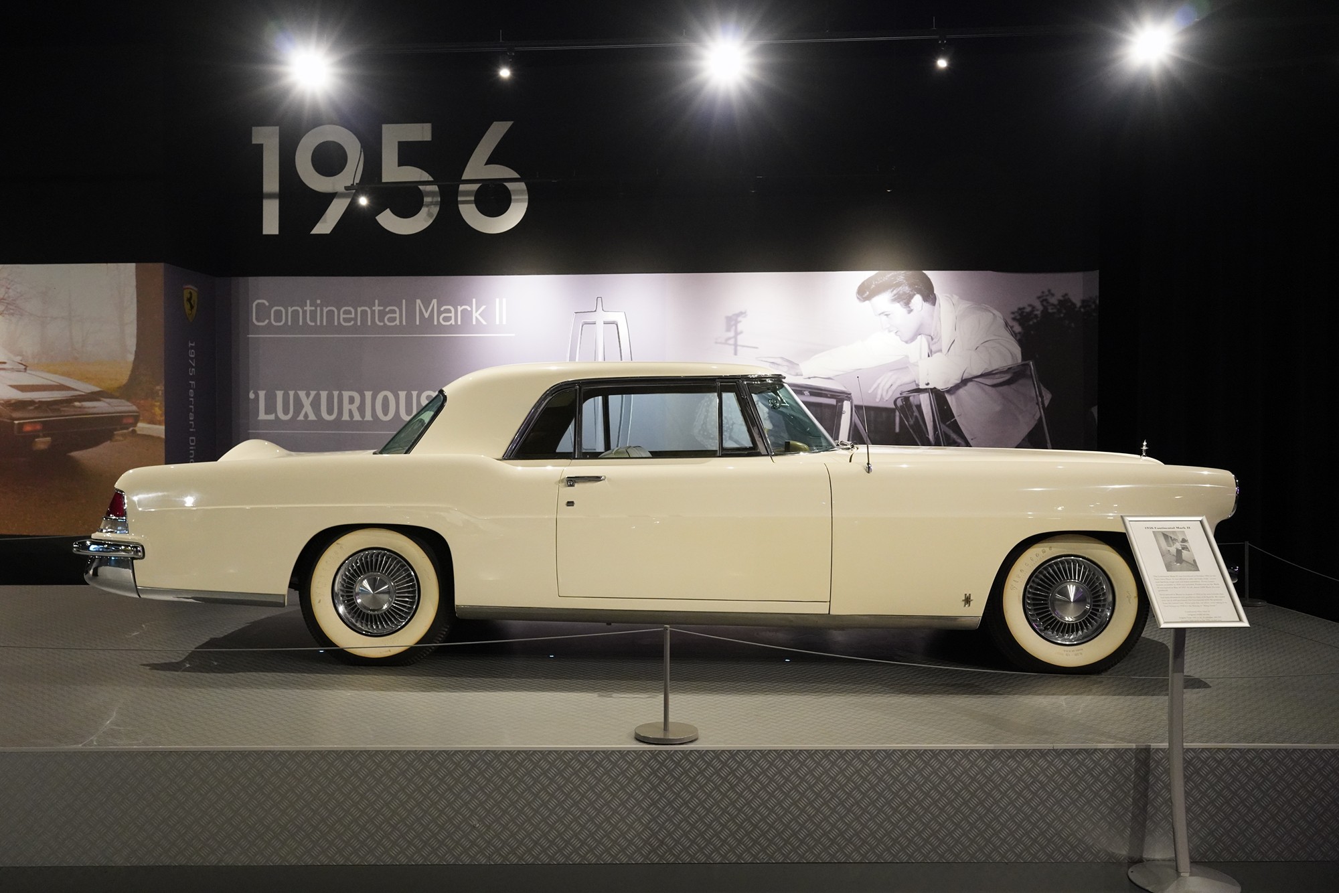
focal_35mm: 32
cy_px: 446
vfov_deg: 41.1
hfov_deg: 58.7
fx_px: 1190
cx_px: 670
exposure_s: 1/100
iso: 6400
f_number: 5.6
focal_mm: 32
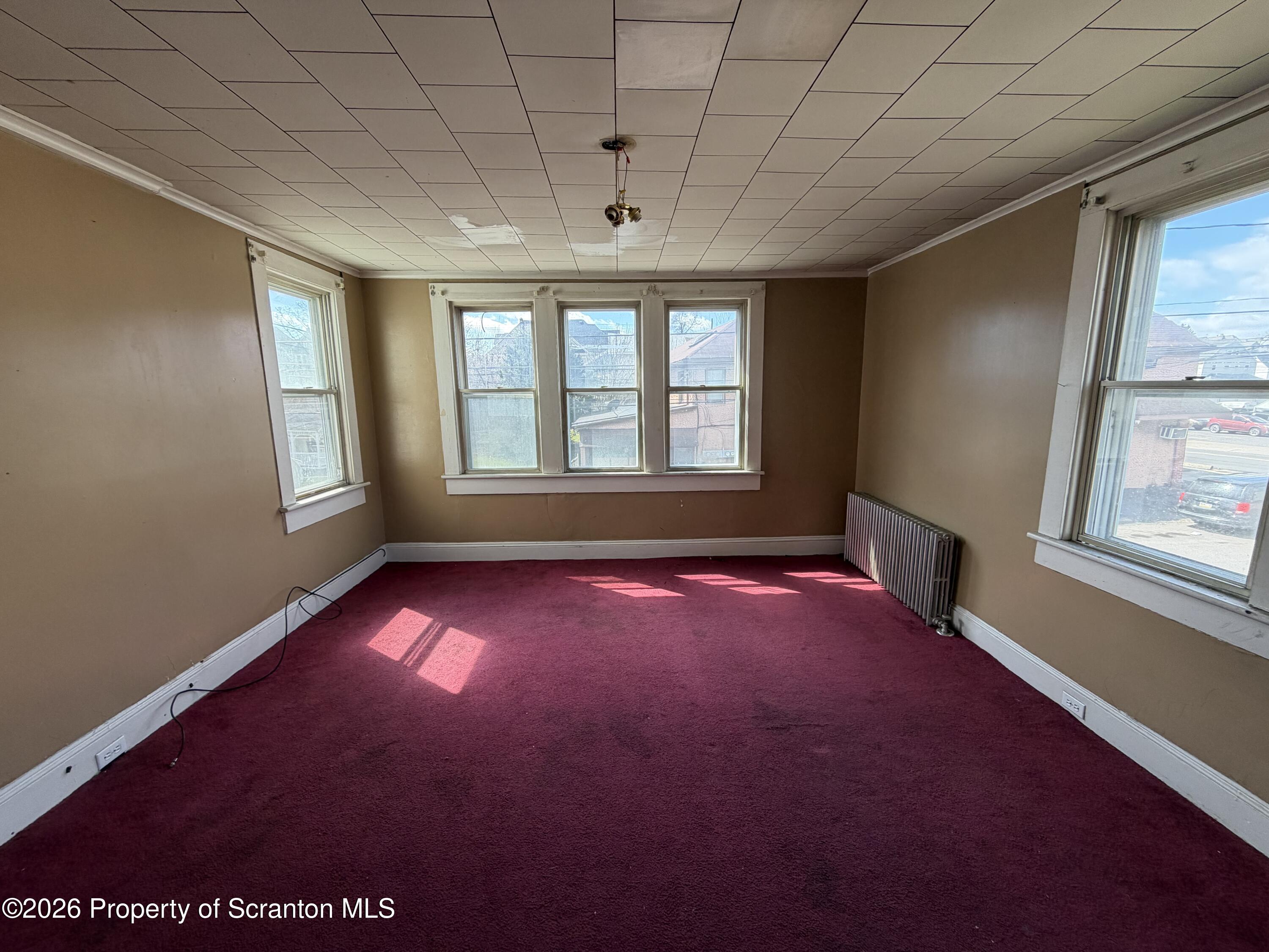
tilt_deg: -9.3
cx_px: 634
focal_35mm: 14
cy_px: 476
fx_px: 513
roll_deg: +1.0
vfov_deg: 85.7
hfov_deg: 102.1
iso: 64
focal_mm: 2.22
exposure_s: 1/121
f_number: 2.2
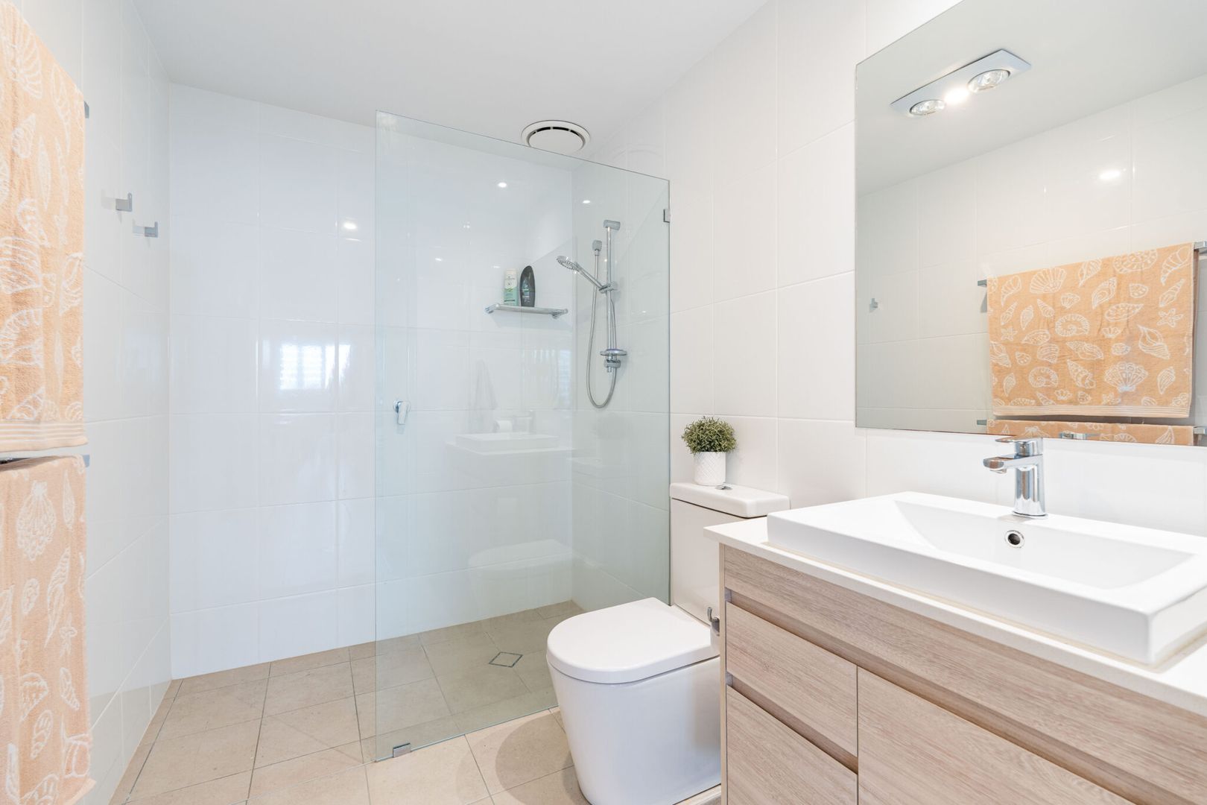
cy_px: 402
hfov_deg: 95.0
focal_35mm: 16
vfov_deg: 72.1
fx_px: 553
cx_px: 604
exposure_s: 1/5
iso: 400
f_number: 8
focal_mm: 16.5
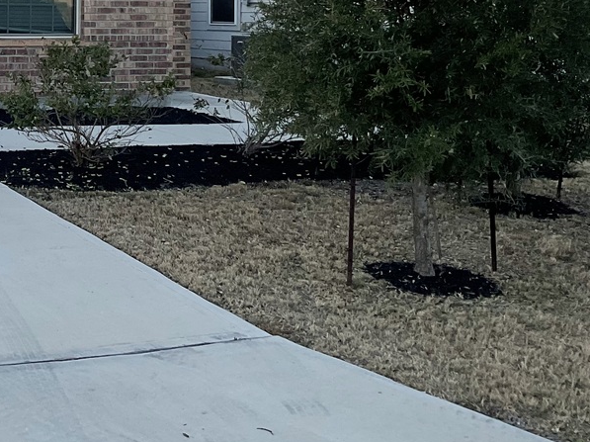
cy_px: 8
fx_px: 1192
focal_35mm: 70
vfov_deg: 20.4
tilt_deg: +0.8
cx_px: -74
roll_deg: -1.0
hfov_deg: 25.6
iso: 16
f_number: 1.8
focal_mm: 3
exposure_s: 1/739
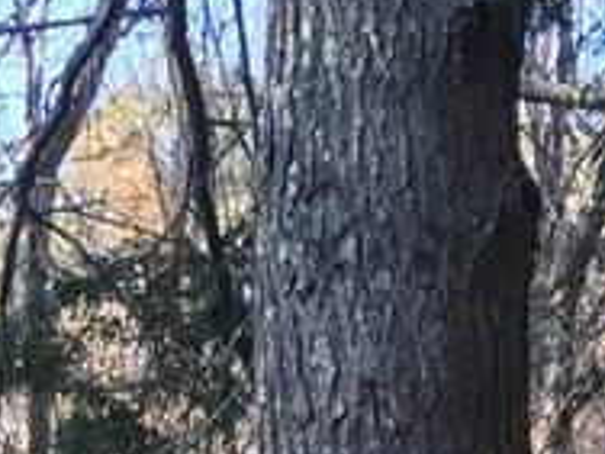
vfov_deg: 8.4
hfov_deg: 12.4
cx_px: 35
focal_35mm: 158
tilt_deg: -4.2
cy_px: 1166
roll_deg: -1.2
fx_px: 2761
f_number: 2.2
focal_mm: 4.15
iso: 40
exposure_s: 1/120
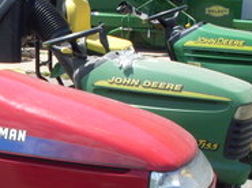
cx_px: -45
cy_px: 210
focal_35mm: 112
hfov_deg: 16.9
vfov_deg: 12.9
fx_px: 814
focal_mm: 6.3
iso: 80
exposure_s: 1/90
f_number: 8.4
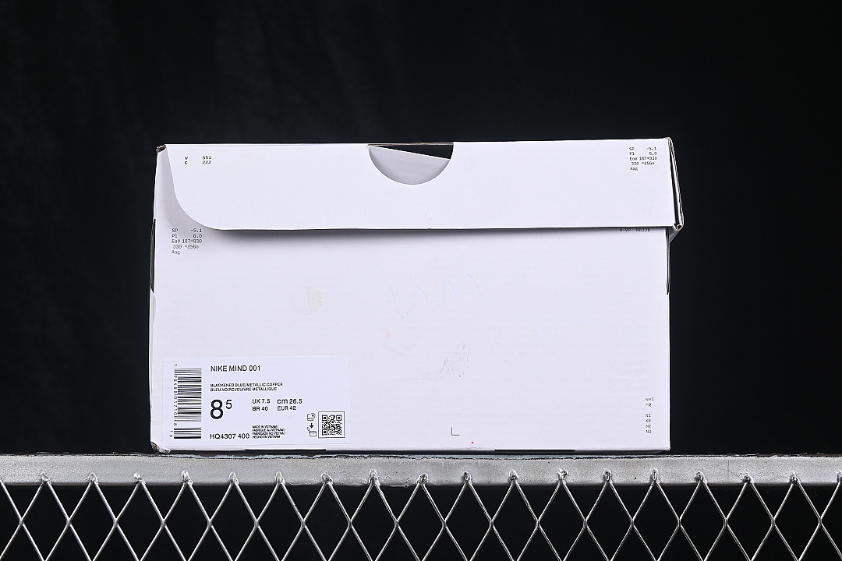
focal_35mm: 75
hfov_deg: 27.0
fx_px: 1754
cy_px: 280
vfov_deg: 18.2
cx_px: 421
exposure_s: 1/60
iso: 160
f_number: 8
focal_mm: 50
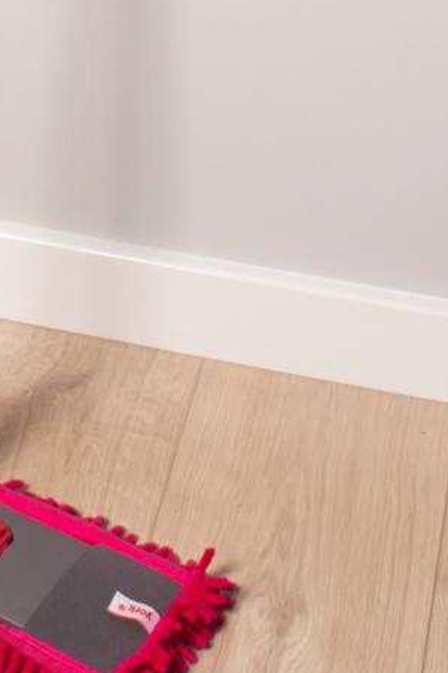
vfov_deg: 14.8
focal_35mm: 129
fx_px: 2410
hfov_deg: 10.3
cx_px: -170
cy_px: -316
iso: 125
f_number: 13
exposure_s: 1/100
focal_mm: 24
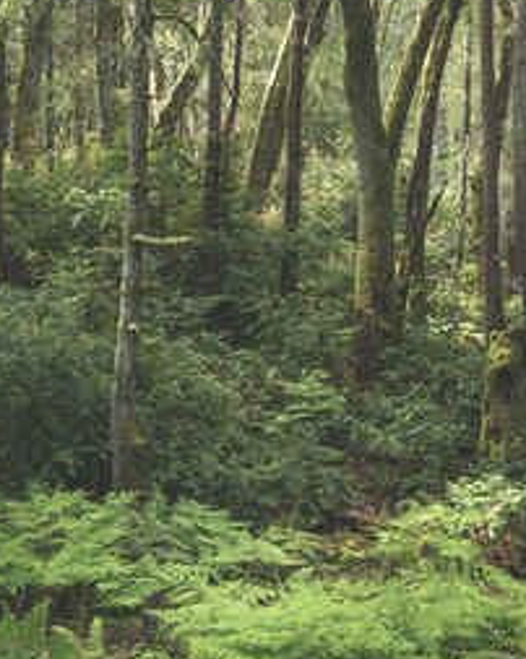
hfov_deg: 19.6
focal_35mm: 78
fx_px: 1520
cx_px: 208
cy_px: 232
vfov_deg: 24.4
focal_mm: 35
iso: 64
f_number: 8
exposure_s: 1/2
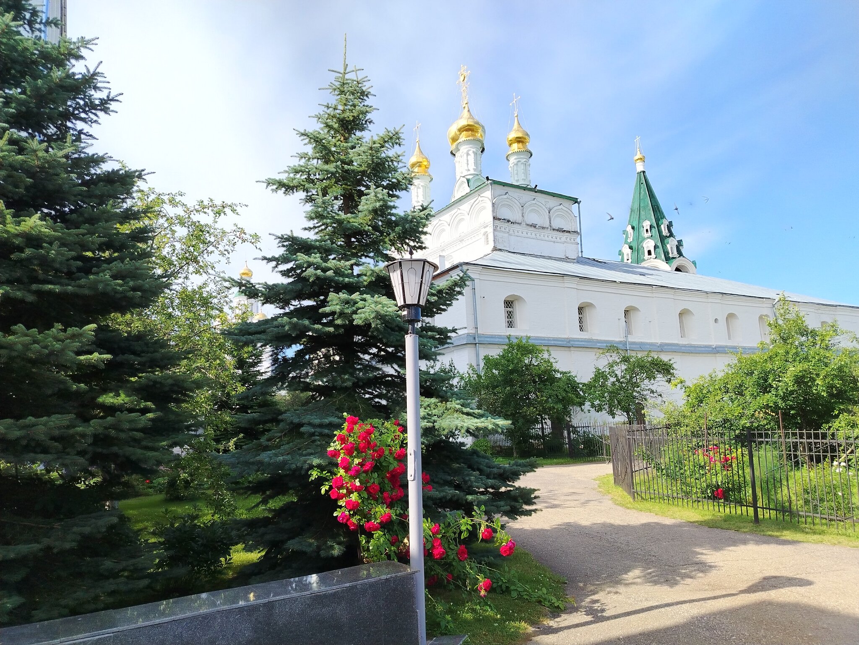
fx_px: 596
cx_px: 430
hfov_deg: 71.6
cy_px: 322
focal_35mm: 24
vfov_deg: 56.8
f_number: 1.75
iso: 100
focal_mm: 5.25
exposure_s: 1/689
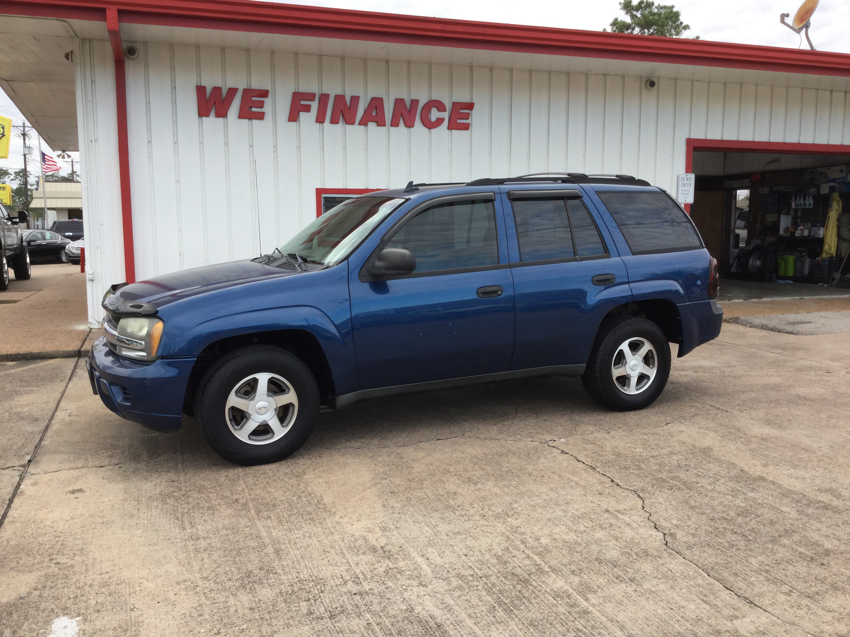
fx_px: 761
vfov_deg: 45.4
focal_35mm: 31
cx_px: 425
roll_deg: -1.3
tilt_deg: -7.9
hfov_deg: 58.4
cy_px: 318
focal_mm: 3.3
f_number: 2.4
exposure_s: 1/241
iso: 25
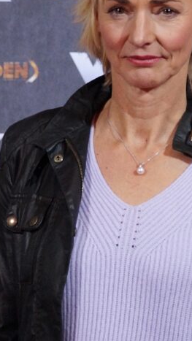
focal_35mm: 310
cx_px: 151
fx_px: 2803
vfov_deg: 6.9
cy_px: 50
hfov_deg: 3.9
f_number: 5.6
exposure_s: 1/160
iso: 2500
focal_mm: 90
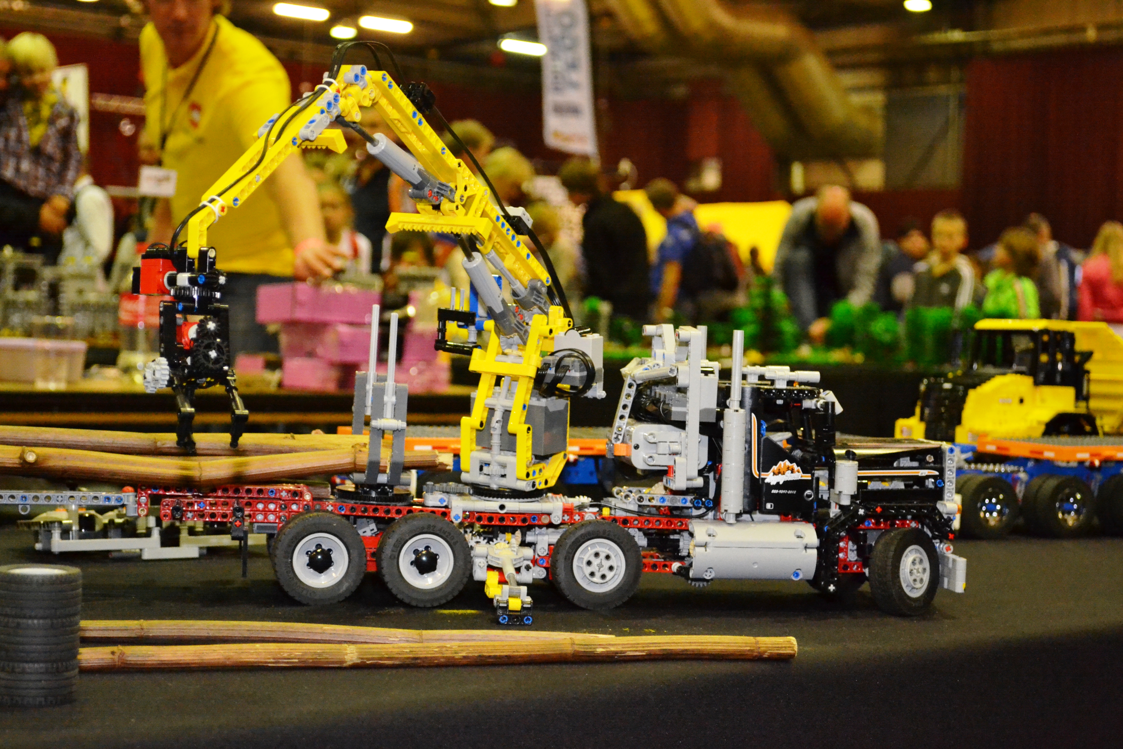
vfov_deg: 19.7
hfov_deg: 29.2
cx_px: 562
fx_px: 2152
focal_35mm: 69
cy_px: 374
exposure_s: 1/60
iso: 3200
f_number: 5.3
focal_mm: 46
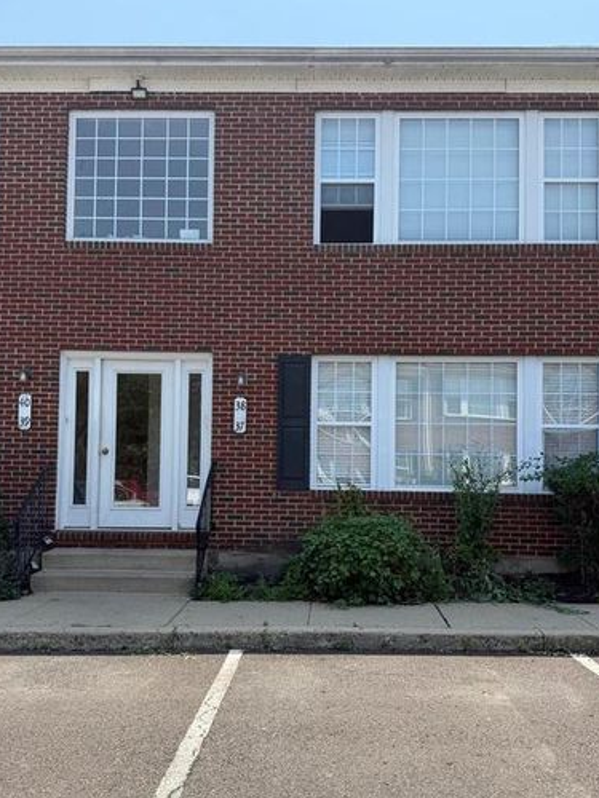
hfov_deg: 44.2
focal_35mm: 32
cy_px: 440
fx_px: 738
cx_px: 305
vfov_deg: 56.7
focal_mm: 6.76
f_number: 1.78
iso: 100
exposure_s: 1/2801
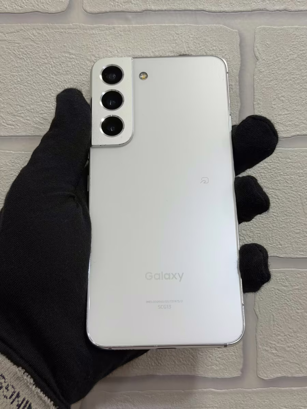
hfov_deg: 30.3
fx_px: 568
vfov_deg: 39.7
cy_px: 204
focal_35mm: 48
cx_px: 154
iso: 50
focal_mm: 6.76
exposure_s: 1/100
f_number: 1.78
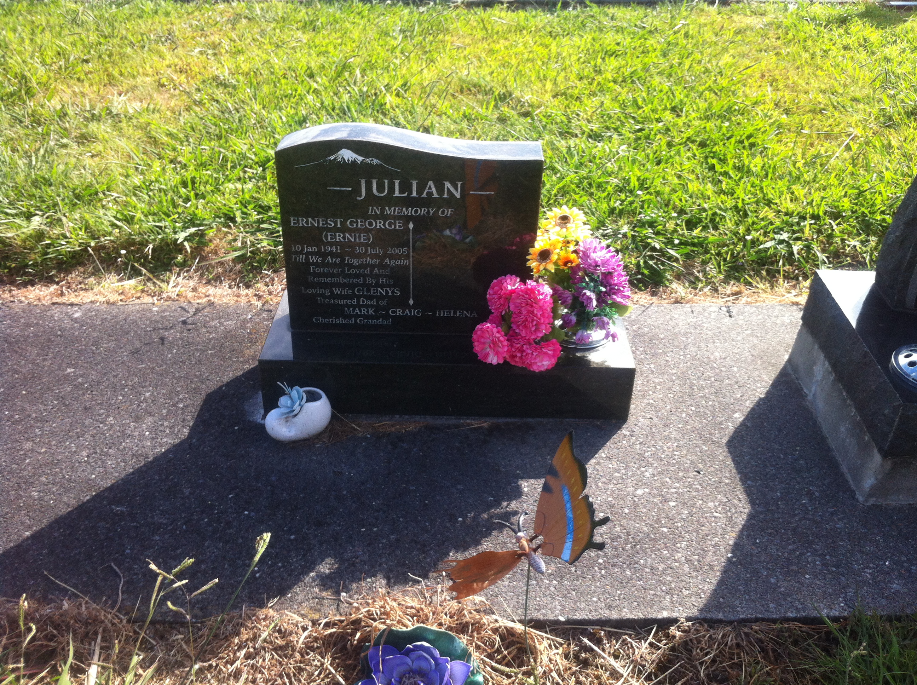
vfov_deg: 40.6
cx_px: 458
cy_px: 342
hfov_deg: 52.7
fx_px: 926
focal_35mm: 35
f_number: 2.8
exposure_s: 1/520
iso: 80
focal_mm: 3.85
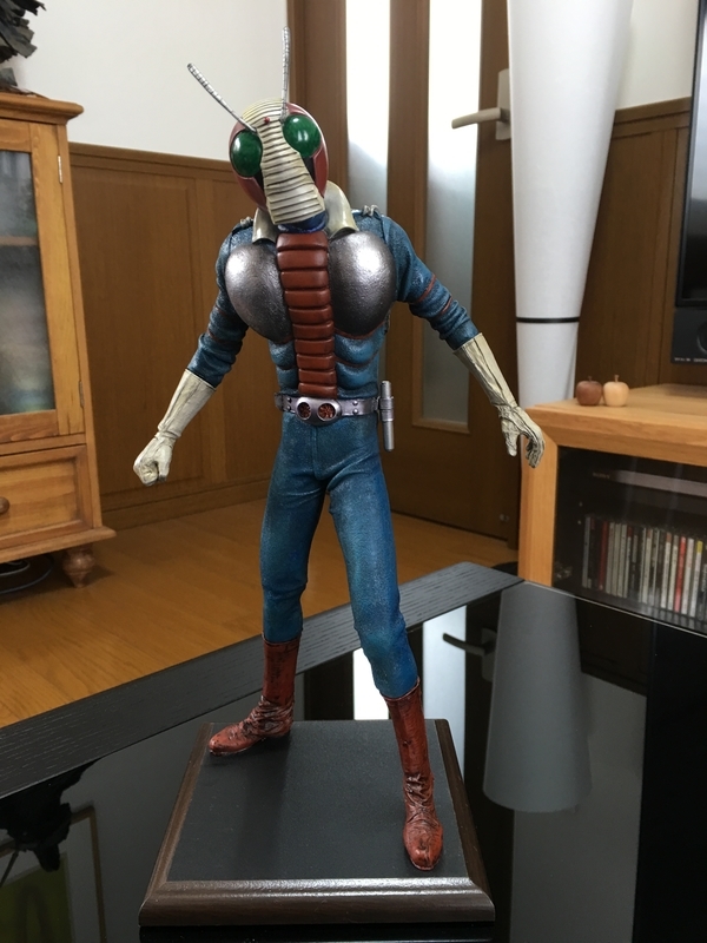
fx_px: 790
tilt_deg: -12.5
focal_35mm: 29
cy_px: 472
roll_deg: +0.3
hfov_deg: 48.2
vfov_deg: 61.7
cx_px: 354
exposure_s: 1/15
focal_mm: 4.15
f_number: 2.2
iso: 32
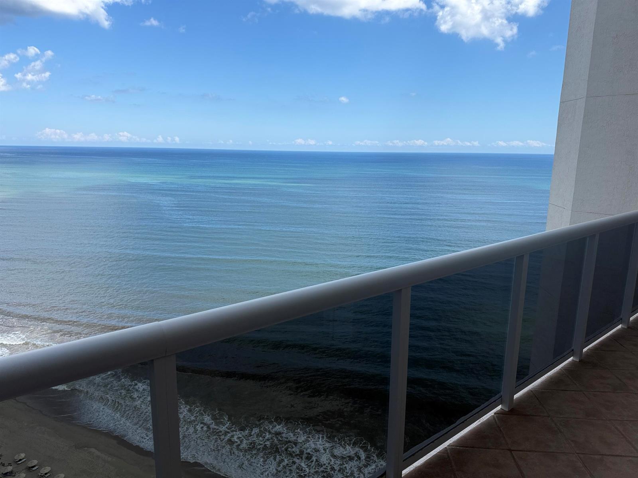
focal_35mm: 24
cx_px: 319
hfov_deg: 71.6
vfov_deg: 56.8
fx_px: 442
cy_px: 239
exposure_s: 1/4167
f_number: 1.78
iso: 80
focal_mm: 6.76
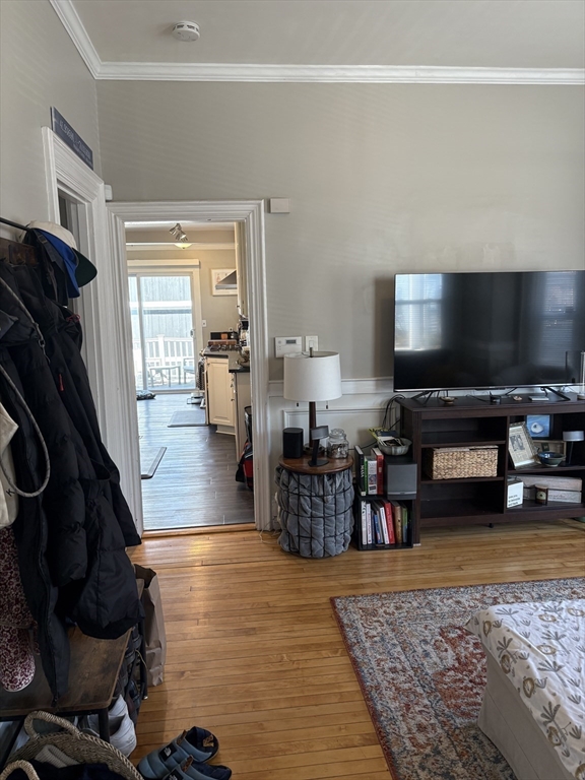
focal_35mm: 26
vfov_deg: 67.3
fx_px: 586
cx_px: 292
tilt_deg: -8.4
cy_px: 390
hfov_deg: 53.1
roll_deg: +1.3
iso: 125
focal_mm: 5.96
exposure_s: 1/60
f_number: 1.6
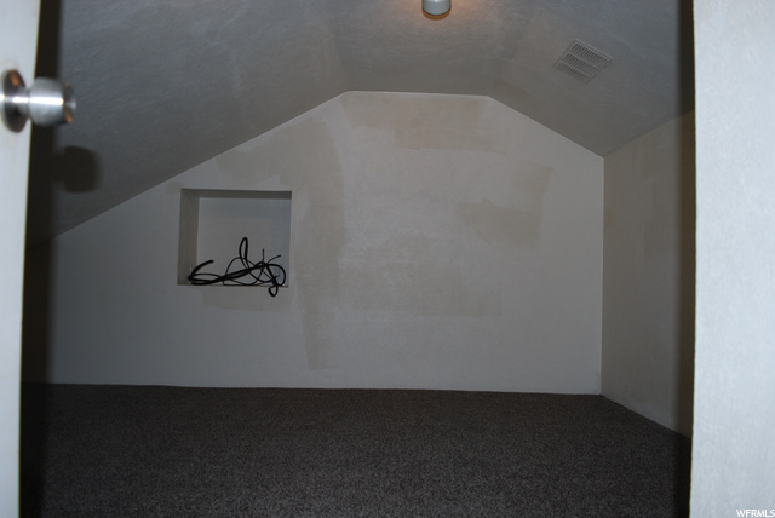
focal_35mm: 27
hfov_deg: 67.3
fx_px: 582
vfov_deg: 48.0
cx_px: 388
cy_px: 259
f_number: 3.8
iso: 200
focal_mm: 18
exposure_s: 1/60
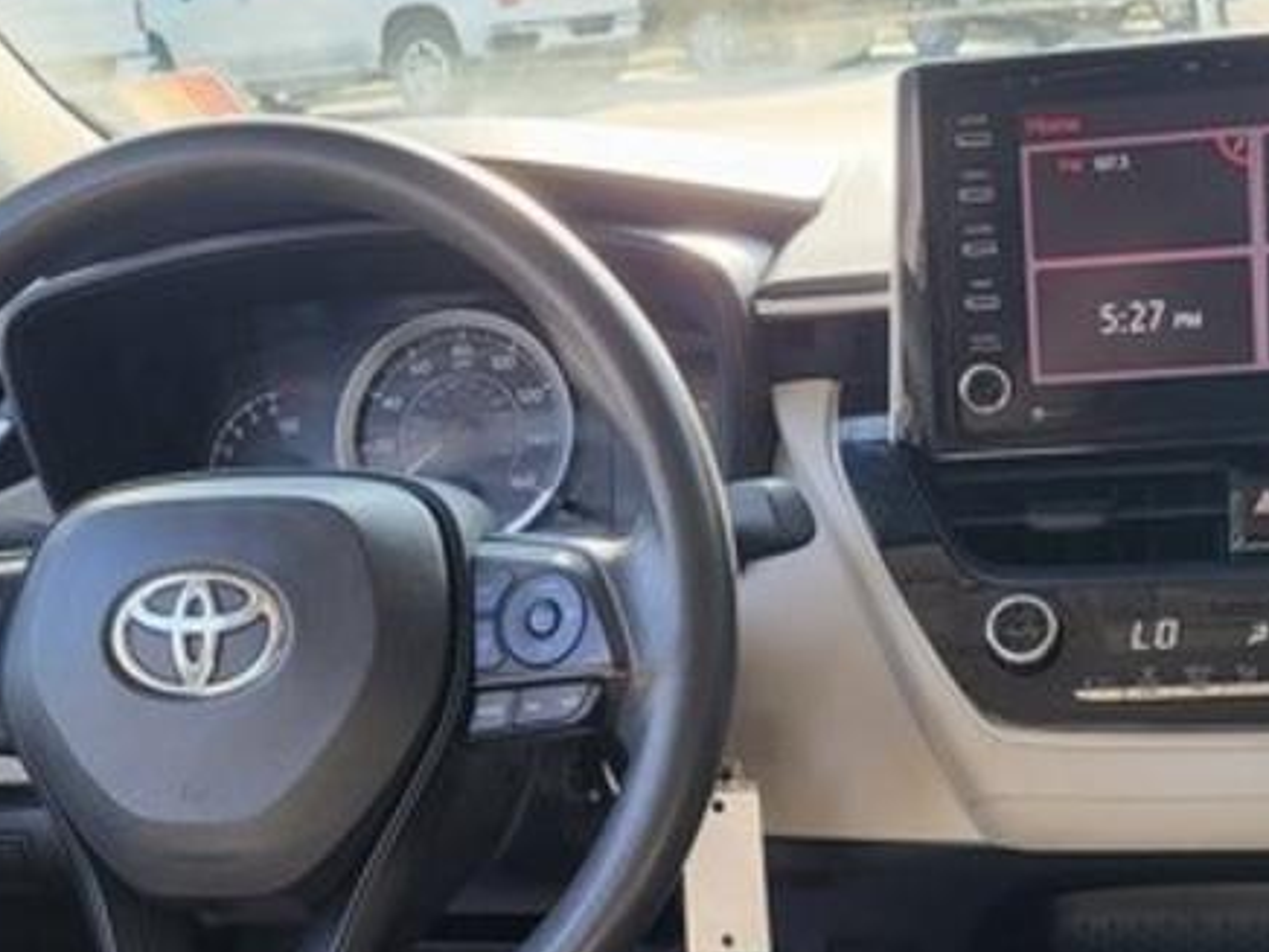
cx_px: 745
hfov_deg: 31.6
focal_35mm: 61
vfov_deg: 23.9
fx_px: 2236
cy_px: 673
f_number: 1.8
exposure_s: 1/144
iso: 40
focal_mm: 5.4
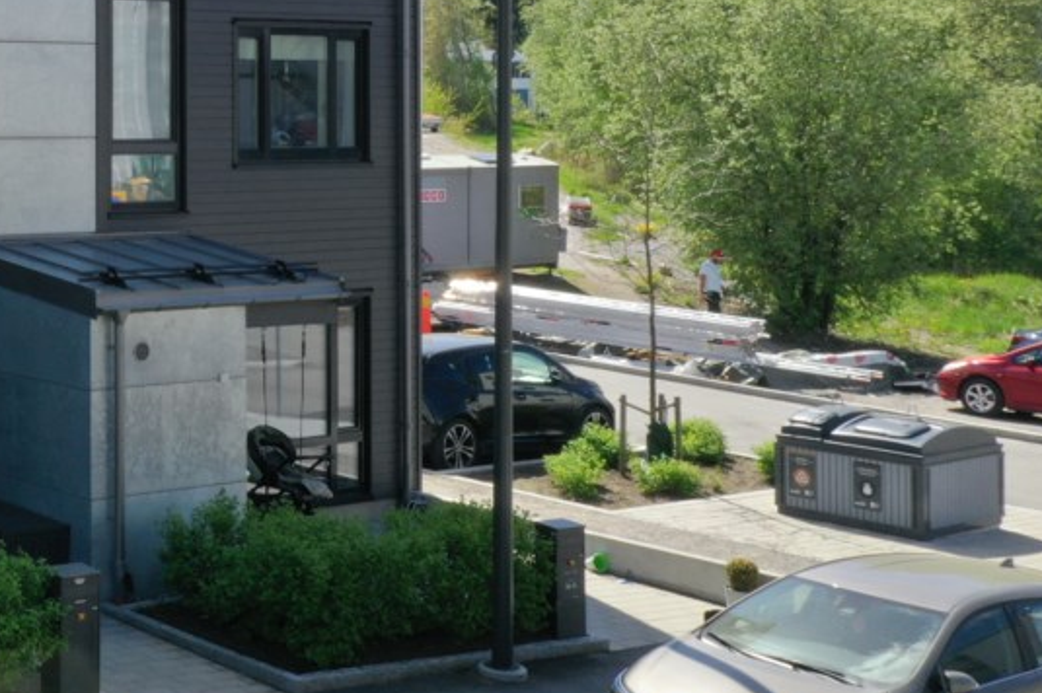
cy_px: 26
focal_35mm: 67
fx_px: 1938
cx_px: -181
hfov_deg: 26.9
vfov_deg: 19.8
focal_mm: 10.26
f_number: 10
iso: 100
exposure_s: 1/120
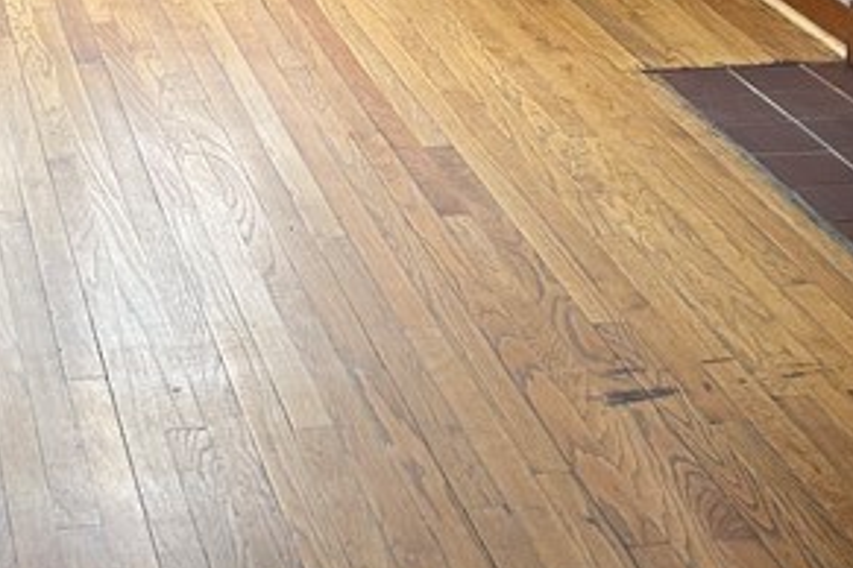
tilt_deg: -9.8
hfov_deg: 21.2
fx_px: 2251
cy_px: -284
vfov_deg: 13.6
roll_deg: -1.2
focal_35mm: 95
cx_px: 161
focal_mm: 5.7
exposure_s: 1/162
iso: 50
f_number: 1.5
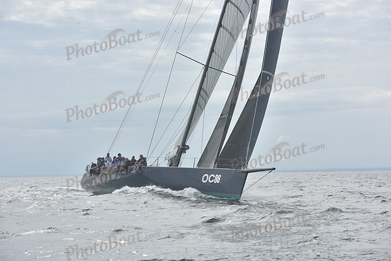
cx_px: 196
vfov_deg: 13.7
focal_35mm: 100
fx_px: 1086
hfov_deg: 20.4
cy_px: 130
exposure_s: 1/1250
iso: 200
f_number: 7.1
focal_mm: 100
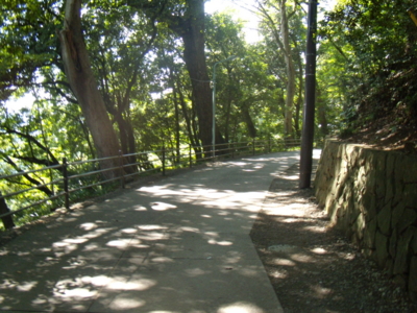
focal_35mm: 36
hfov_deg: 51.4
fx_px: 434
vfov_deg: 39.7
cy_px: 156
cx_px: 208
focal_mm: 6.4
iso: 250
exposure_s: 1/60
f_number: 3.6
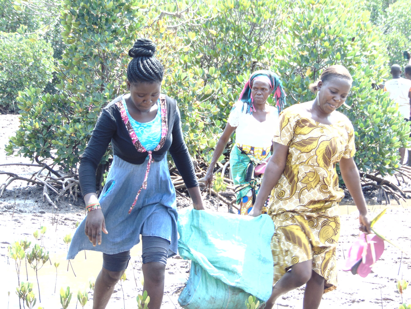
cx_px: 206
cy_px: 154
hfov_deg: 18.2
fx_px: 1282
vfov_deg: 13.7
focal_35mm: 108
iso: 80
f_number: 3.9
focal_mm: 19.4
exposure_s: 1/60
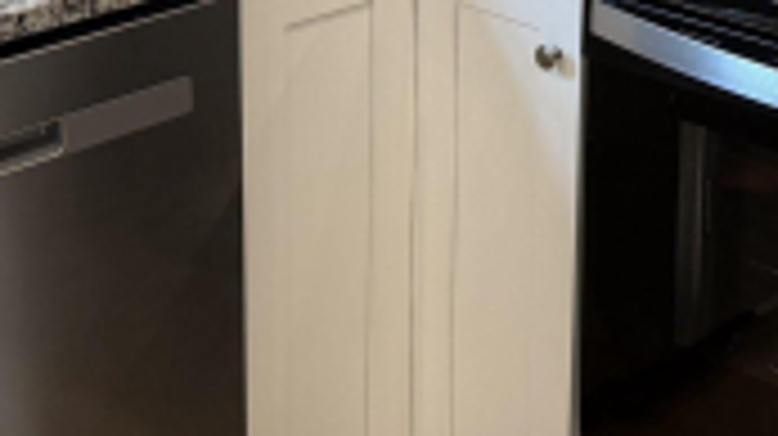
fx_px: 2082
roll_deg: -0.9
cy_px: -144
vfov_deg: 11.6
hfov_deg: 20.9
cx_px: 627
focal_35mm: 101
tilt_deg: -15.4
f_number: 1.78
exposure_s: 1/120
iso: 160
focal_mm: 6.76
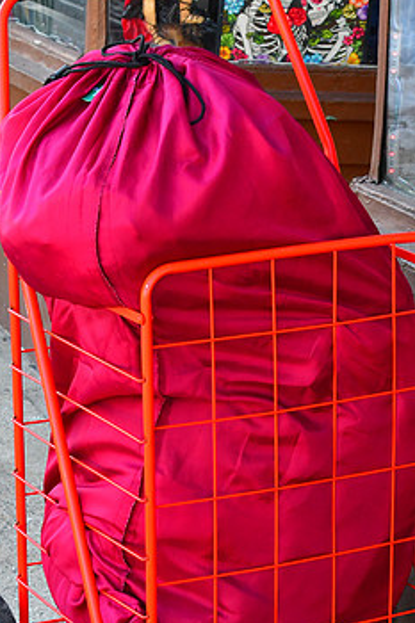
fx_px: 2354
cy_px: 436
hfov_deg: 10.1
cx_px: 190
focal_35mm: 136
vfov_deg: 15.0
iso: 1400
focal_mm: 55
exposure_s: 1/100
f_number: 11
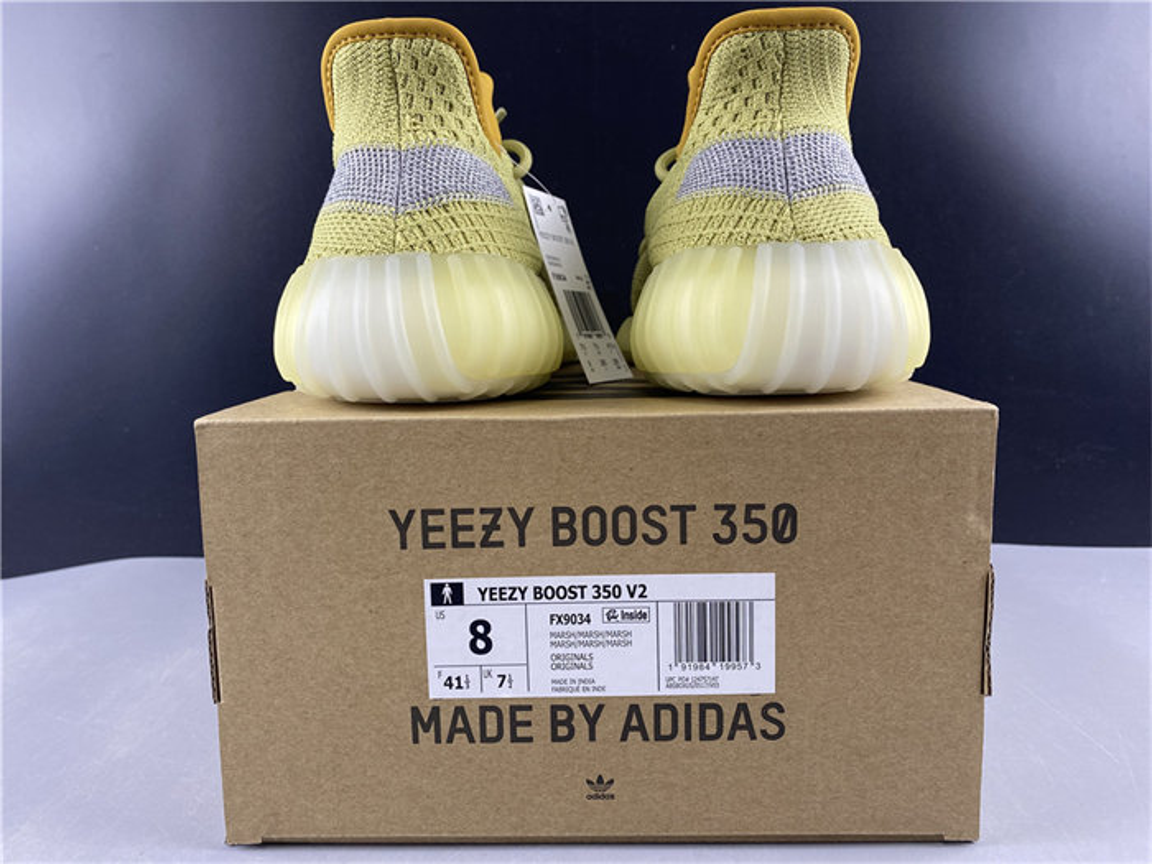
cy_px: 432
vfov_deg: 53.1
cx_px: 576
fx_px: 865
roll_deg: +1.8
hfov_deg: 67.3
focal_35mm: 26
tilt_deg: -8.0
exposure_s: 1/100
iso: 80
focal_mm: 4.25
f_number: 1.8
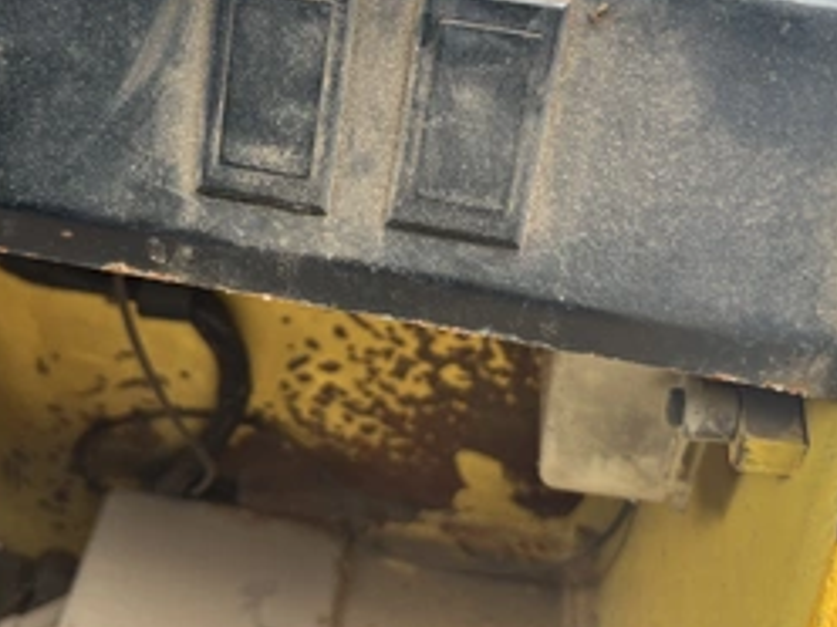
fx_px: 1016
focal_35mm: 42
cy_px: 212
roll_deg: -7.0
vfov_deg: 34.1
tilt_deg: -32.0
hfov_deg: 44.7
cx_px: 358
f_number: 1.6
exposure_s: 1/122
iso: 32
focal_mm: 5.1
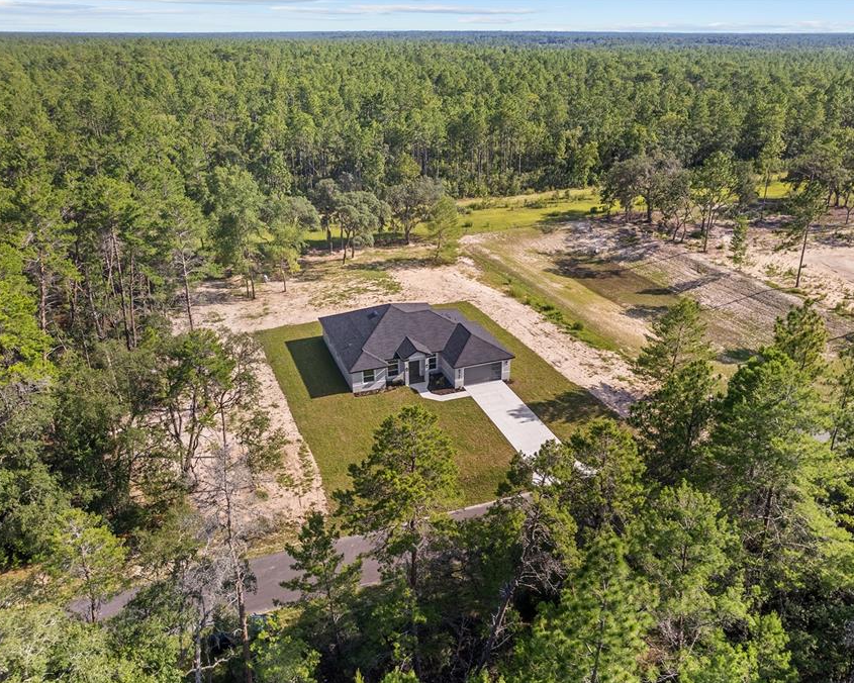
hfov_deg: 68.1
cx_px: 442
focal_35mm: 25
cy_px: 341
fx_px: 632
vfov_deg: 56.8
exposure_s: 1/1250
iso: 120
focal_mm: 8.38
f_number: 2.8
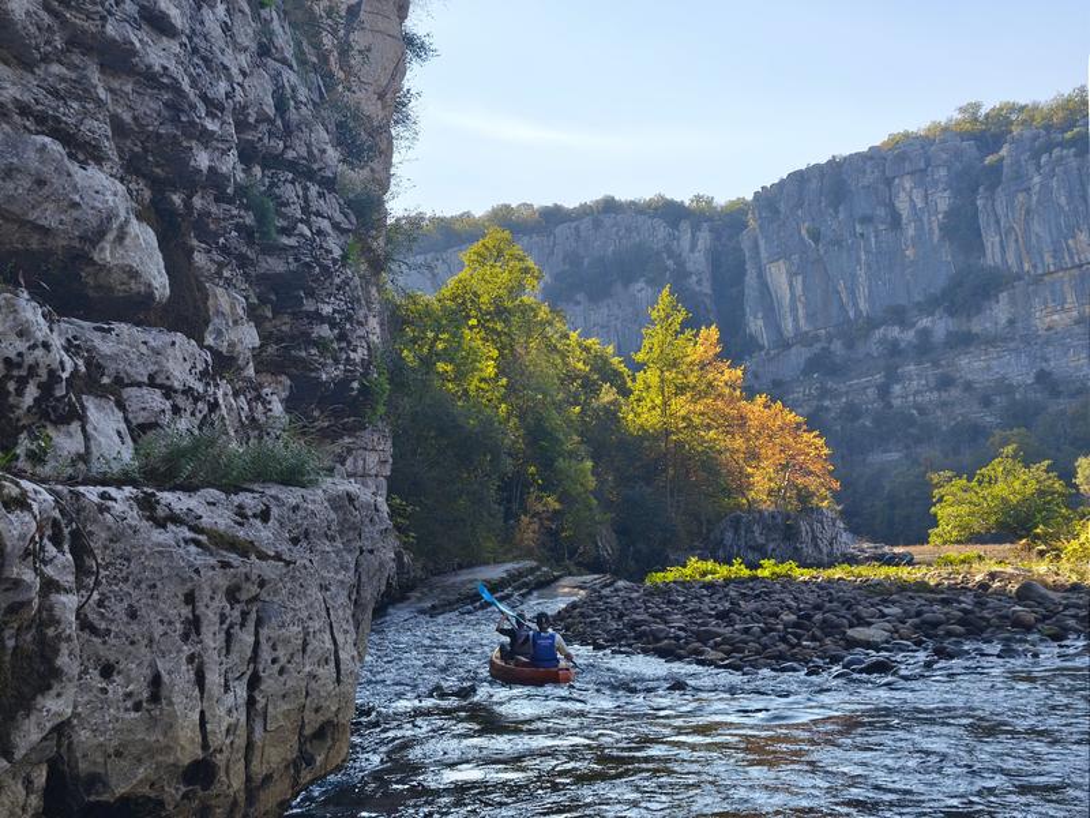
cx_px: 545
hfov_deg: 49.0
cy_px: 409
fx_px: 1197
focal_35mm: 38
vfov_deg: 37.7
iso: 80
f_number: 1.7
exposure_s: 1/1322
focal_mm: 5.35
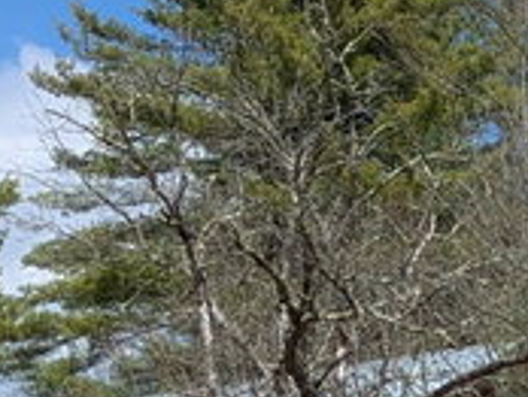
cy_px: 536
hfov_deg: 13.0
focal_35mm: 147
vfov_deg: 9.9
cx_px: 690
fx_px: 2245
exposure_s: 1/2632
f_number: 1.89
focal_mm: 5.43
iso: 43
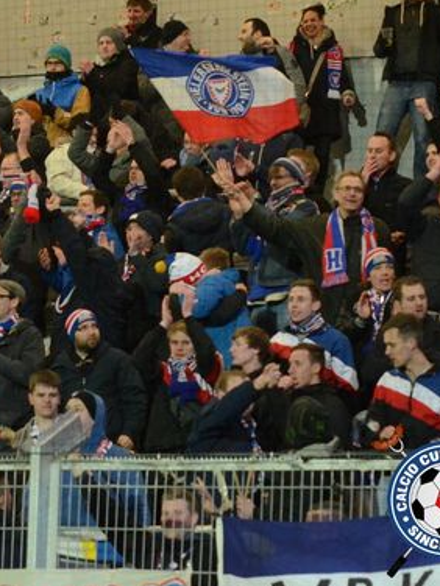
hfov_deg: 9.7
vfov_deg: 12.9
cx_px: 106
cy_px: 295
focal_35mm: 153
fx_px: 2593
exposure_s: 1/400
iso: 3200
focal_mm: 70
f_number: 2.8
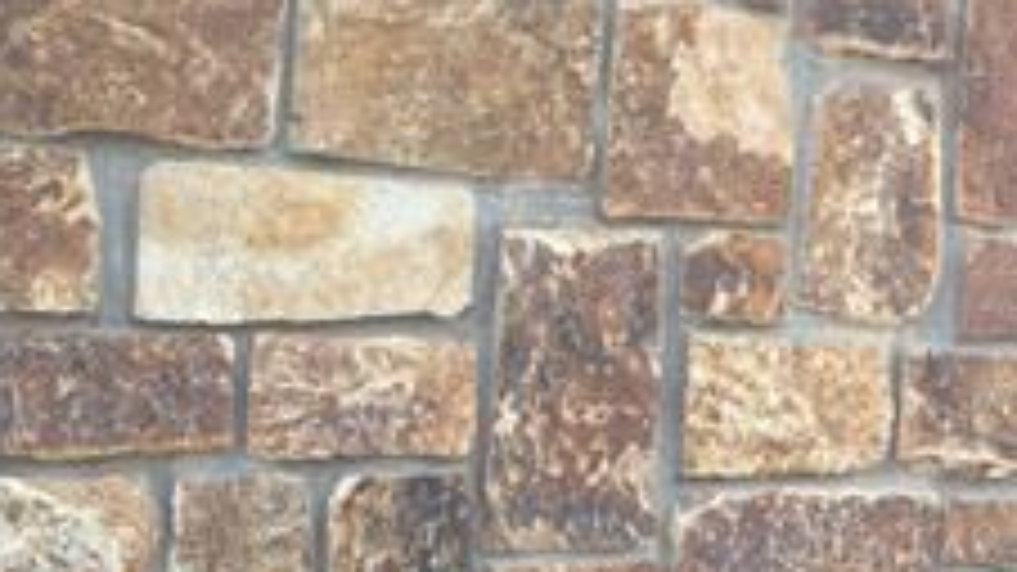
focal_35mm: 84
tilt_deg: -4.6
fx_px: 2265
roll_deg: -3.6
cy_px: 423
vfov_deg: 14.3
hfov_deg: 24.2
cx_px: 1022
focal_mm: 4.15
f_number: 2.2
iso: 32
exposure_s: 1/476
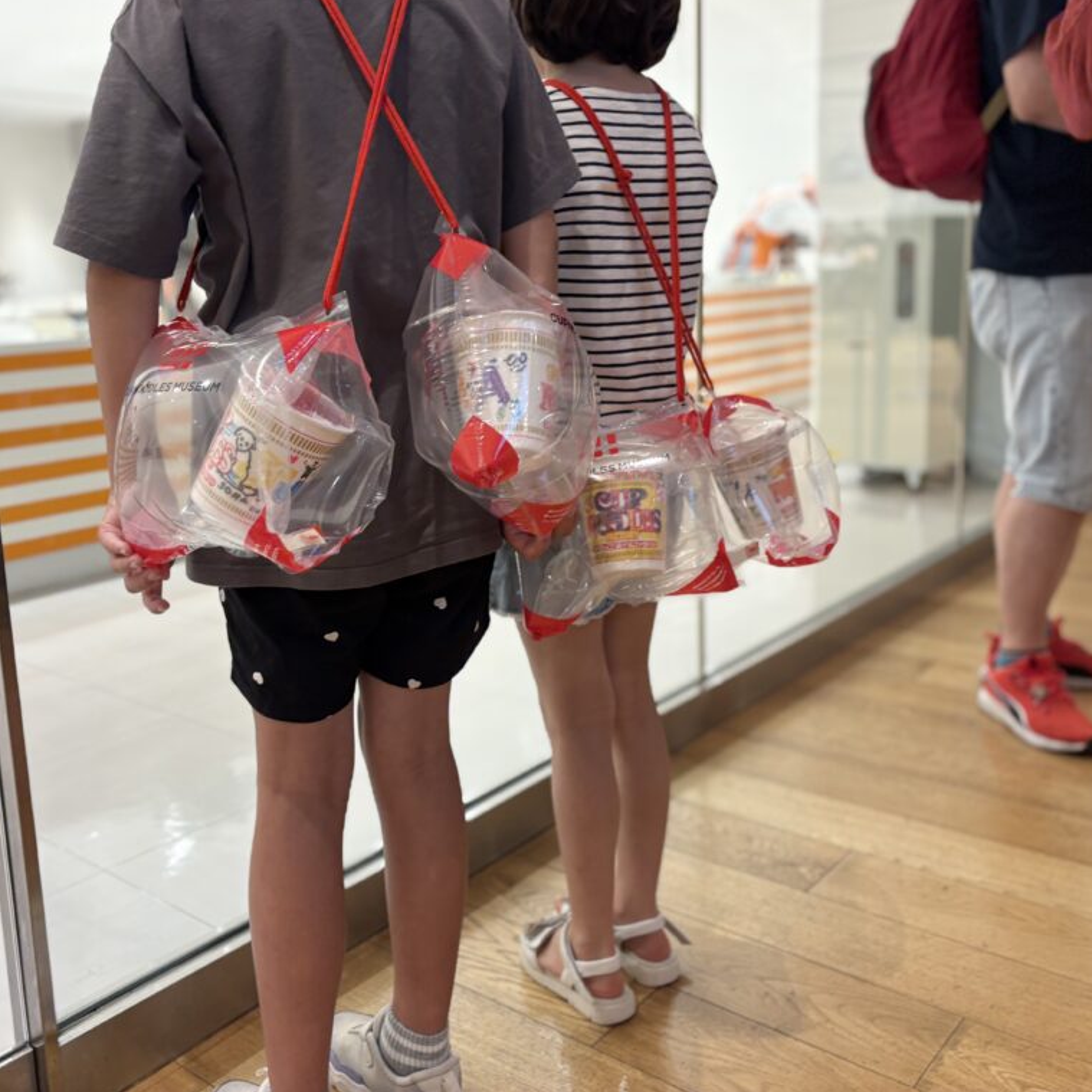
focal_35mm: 31
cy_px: 544
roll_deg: +4.1
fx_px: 1106
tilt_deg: -10.9
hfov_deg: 52.4
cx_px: 482
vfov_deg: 52.5
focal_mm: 5.96
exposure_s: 1/100
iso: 100
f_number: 1.6
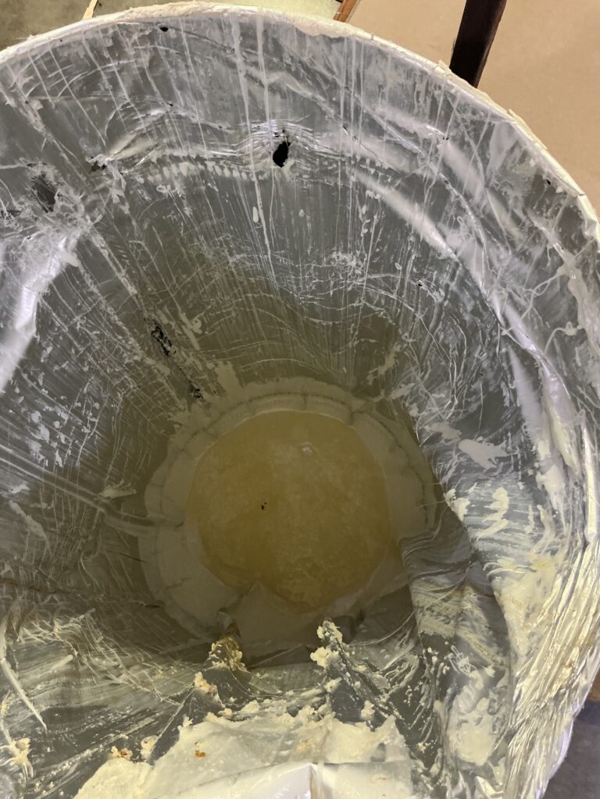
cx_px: 300
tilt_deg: -80.4
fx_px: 647
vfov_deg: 63.4
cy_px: 400
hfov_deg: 49.7
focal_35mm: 28
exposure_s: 1/60
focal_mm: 3
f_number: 1.8
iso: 250
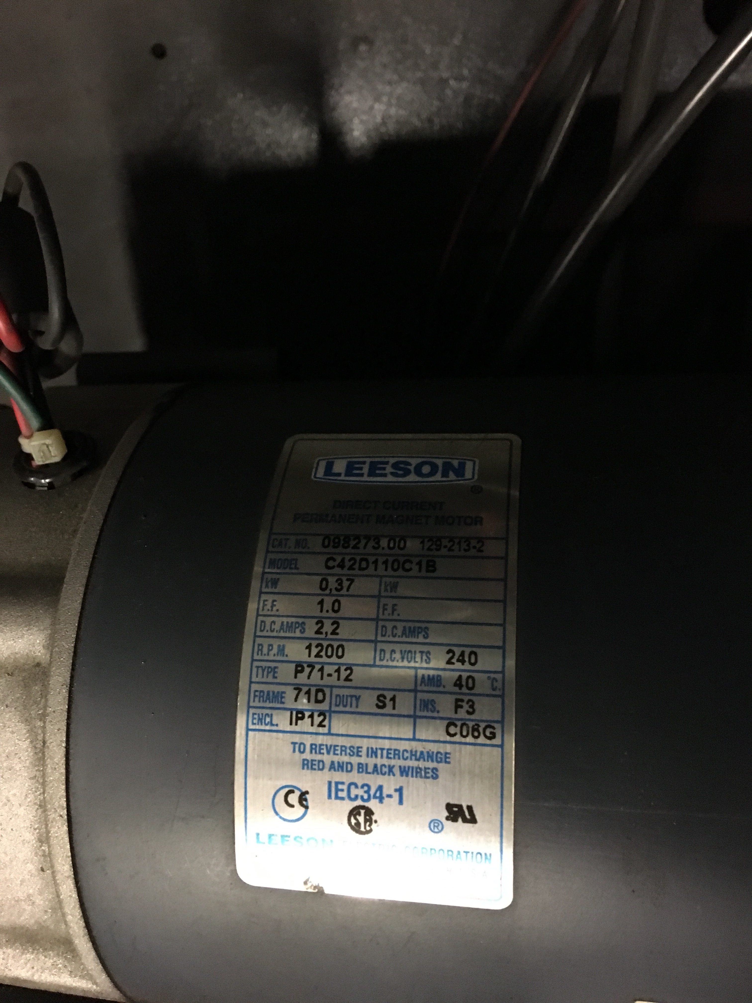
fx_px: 840
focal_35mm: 29
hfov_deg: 48.2
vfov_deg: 61.7
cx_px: 376
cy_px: 502
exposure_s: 1/17
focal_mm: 4.15
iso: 320
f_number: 2.2
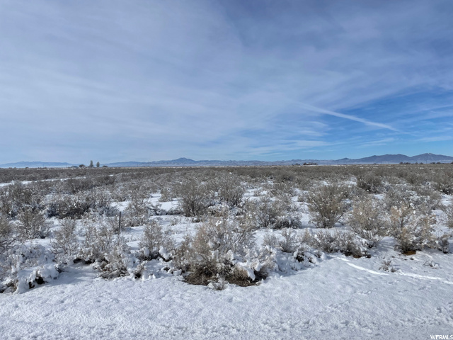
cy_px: 170
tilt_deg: +0.0
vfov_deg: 53.1
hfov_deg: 67.3
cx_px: 226
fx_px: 340
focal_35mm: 26
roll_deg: +1.0
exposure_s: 1/10753
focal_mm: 4.2
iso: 32
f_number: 1.6
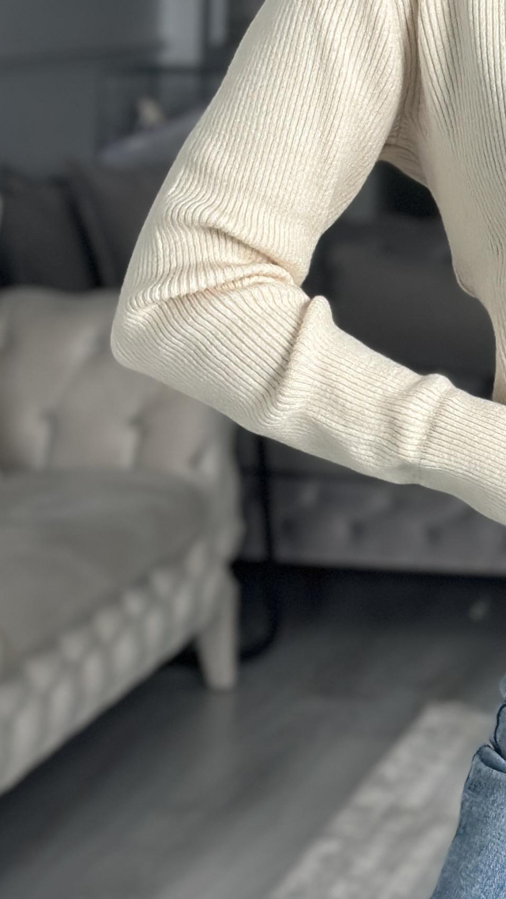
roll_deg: -0.6
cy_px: 133
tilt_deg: -18.1
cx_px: 726
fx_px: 2910
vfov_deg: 17.4
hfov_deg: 9.7
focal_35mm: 122
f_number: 1.78
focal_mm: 6.86
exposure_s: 1/100
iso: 200
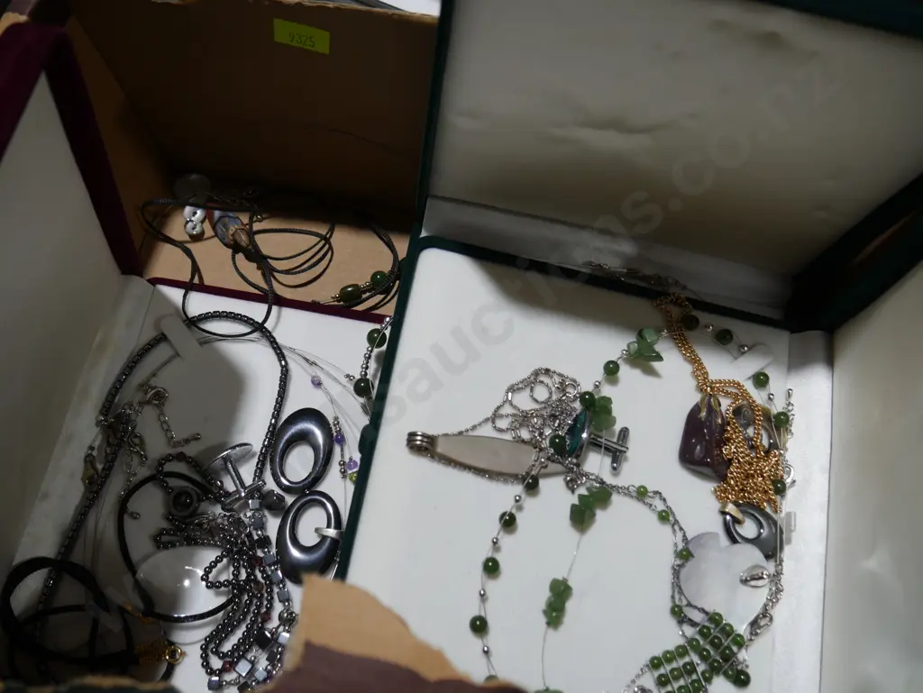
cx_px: 462
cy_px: 346
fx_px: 854
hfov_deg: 56.8
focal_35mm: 32
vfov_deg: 44.2
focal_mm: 16
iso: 200
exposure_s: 1/125
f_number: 4
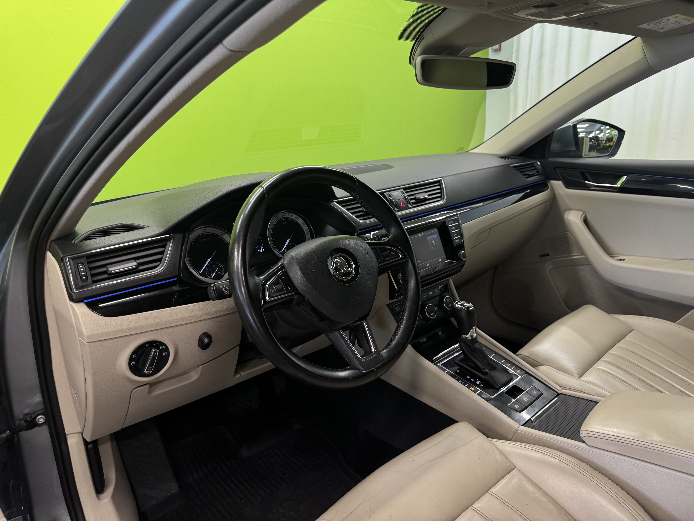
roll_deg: +5.1
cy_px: 260
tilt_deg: -15.8
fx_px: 481
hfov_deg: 71.6
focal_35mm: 24
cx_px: 347
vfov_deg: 56.8
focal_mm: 6.76
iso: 200
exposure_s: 1/100
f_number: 1.78
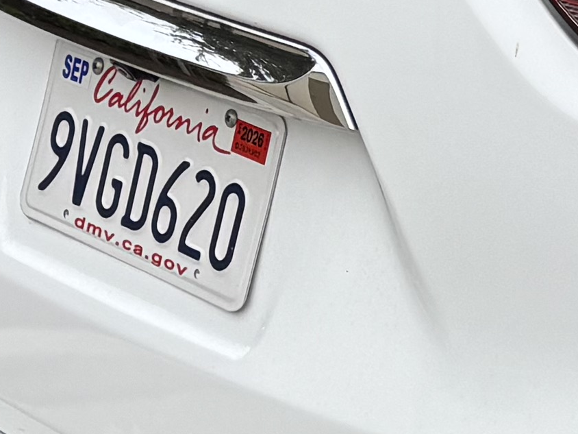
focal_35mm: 176
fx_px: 2939
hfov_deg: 10.0
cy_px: 91
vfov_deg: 8.4
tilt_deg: -15.6
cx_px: 1321
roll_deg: -2.5
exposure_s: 1/418
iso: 50
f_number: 1.6
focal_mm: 5.96
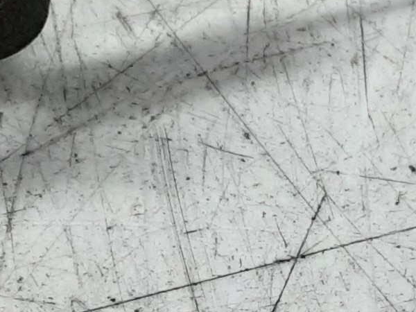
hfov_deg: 13.4
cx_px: 261
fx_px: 1767
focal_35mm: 147
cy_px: 274
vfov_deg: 10.0
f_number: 1.9
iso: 64
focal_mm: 2.91
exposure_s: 1/50
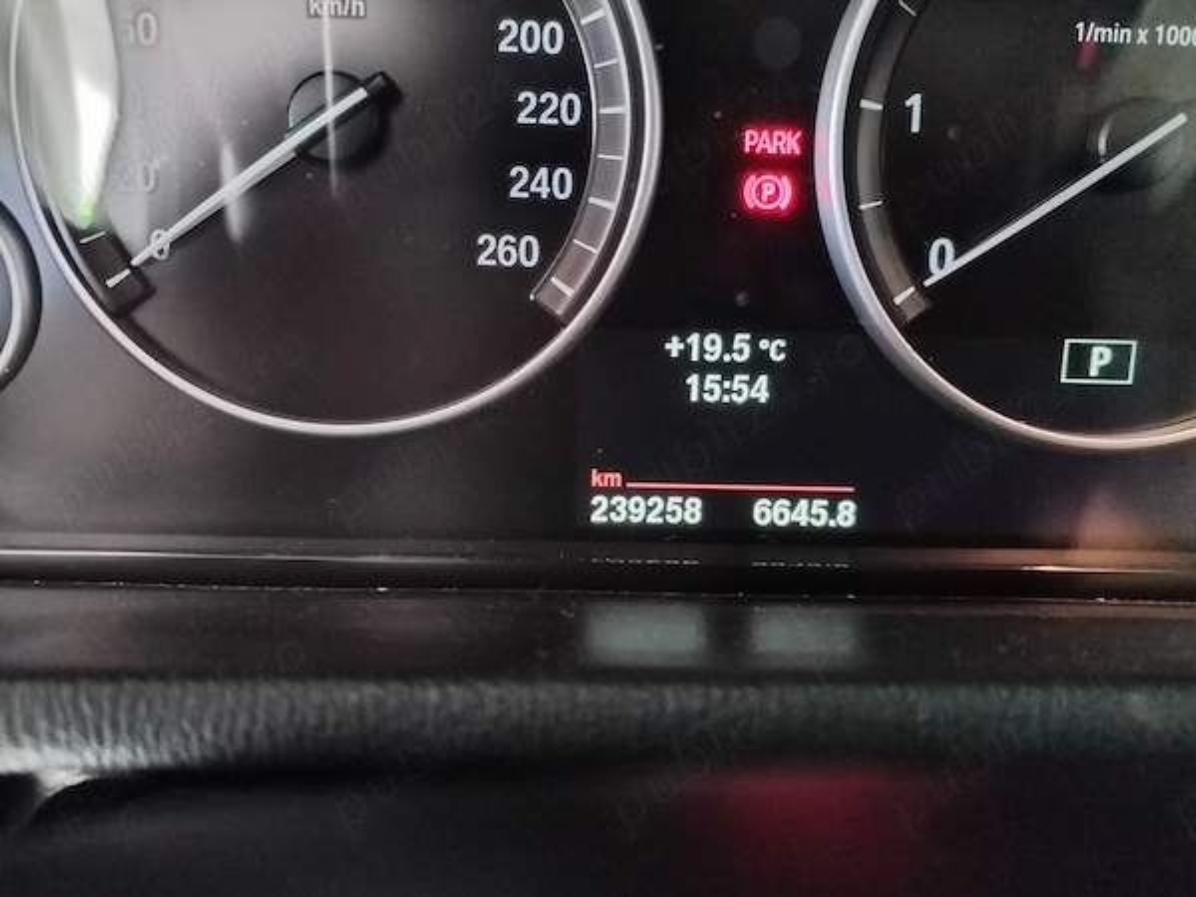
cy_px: 448
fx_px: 1002
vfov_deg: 48.2
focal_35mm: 29
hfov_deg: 61.7
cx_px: 598
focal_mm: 4.75
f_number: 1.8
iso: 1413
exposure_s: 1/16.7
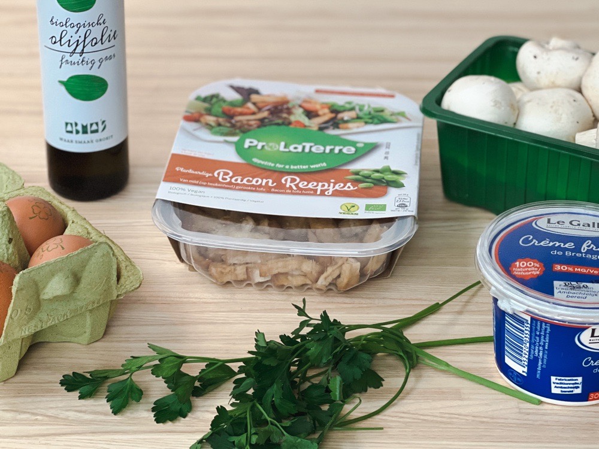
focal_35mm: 77
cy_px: 224
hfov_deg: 25.3
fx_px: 1332
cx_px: 300
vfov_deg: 19.1
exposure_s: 1/60
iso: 250
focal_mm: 9
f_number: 2.8
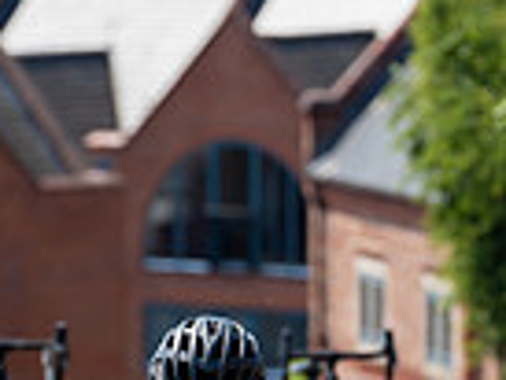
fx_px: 7169
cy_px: 531
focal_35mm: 490
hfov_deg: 4.0
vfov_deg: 3.0
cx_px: 211
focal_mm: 155
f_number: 4.5
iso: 160
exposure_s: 1/800
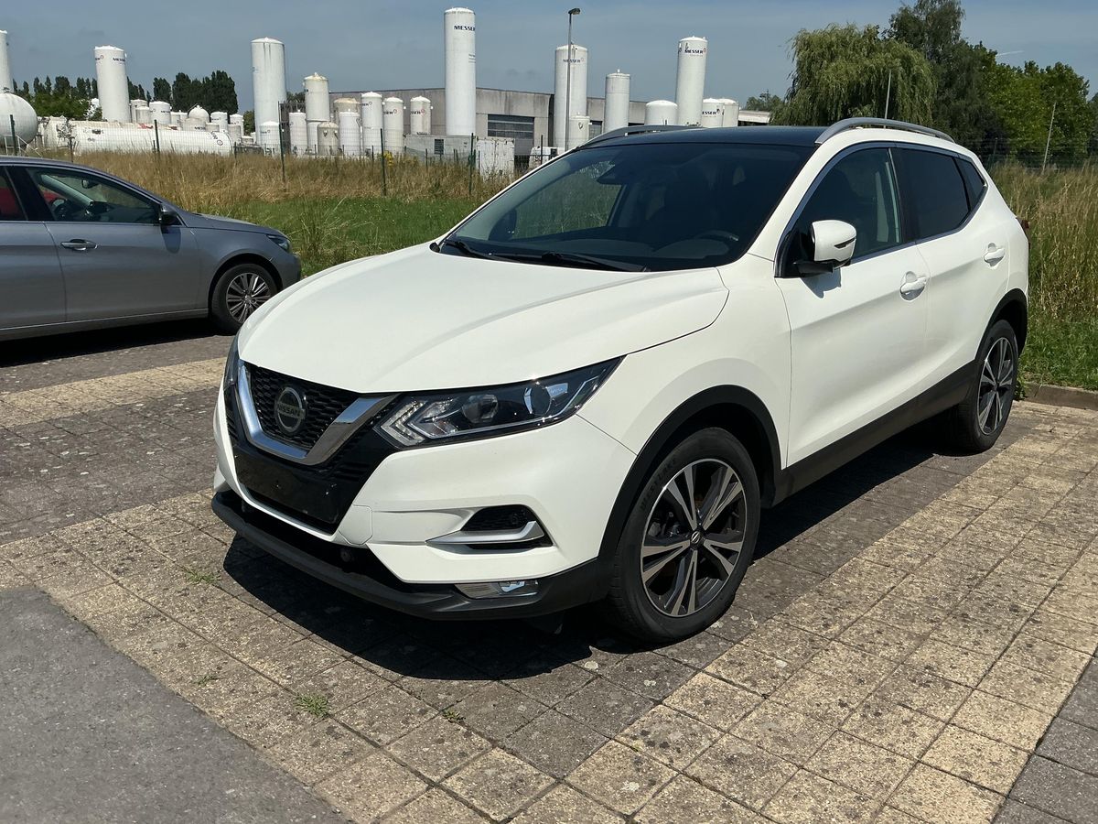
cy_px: 412
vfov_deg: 48.2
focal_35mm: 29
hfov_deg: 61.7
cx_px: 549
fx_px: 920
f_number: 1.8
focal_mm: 3
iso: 25
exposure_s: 1/4785
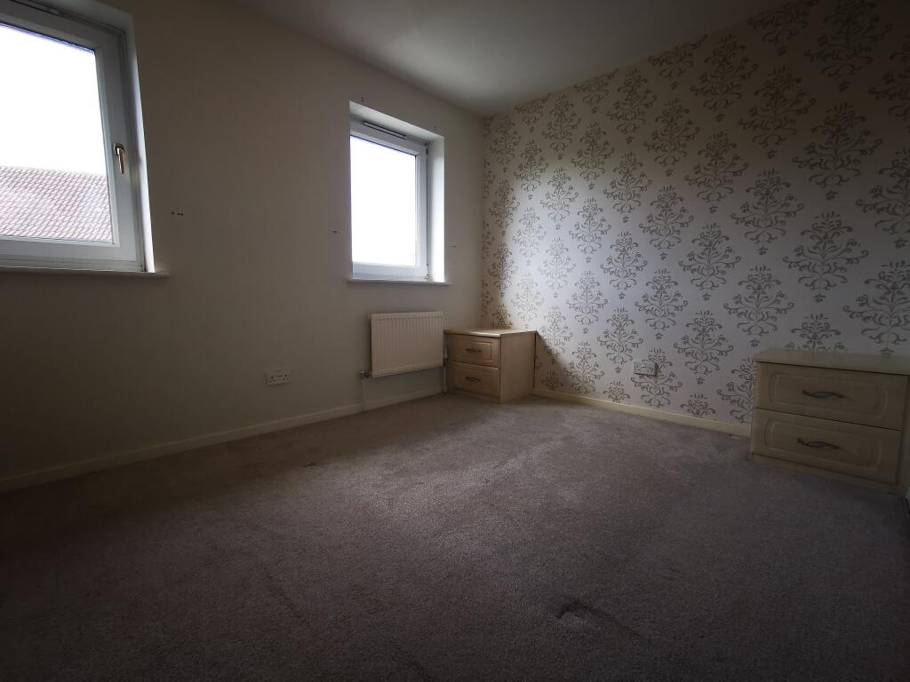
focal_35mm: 16
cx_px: 455
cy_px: 341
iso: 125
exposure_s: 1/100
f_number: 2.2
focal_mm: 2.35
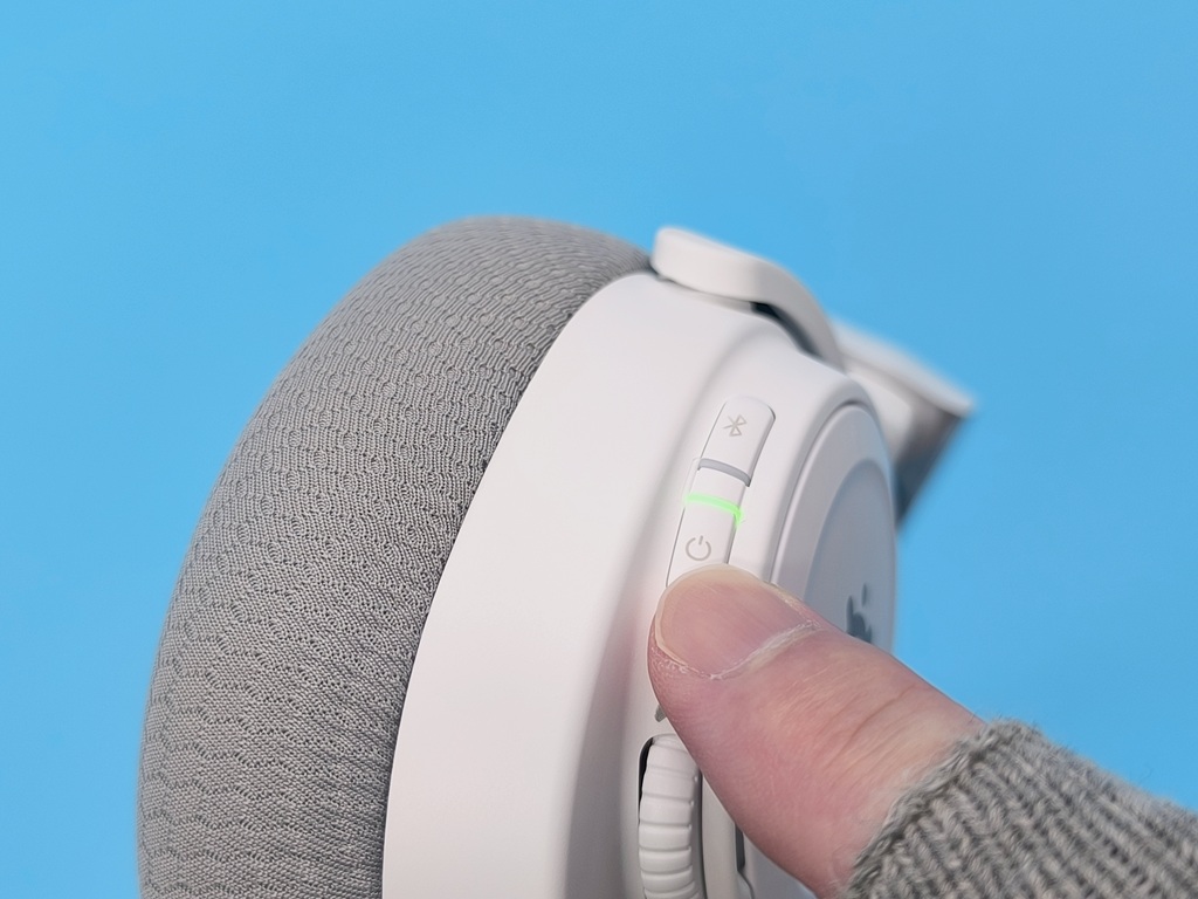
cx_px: 599
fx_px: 1454
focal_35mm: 42
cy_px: 450
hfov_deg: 44.8
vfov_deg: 34.3
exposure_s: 1/100
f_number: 1.65
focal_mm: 6.14
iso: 160
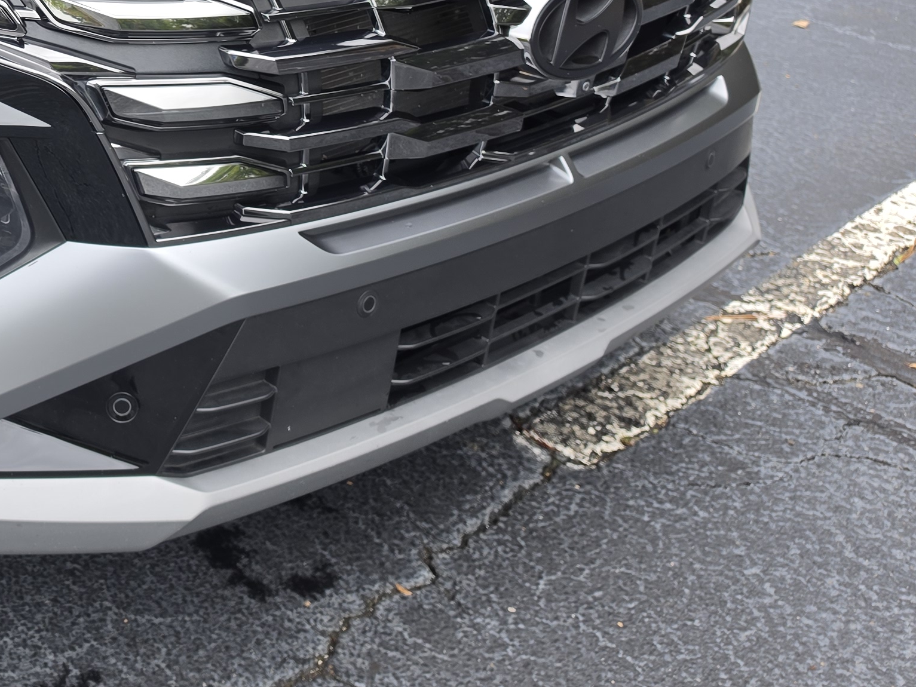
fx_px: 1588
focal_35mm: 60
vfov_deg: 22.9
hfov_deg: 28.9
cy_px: -76
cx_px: -113
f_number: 1.4
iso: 20
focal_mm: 6.5
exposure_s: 1/180
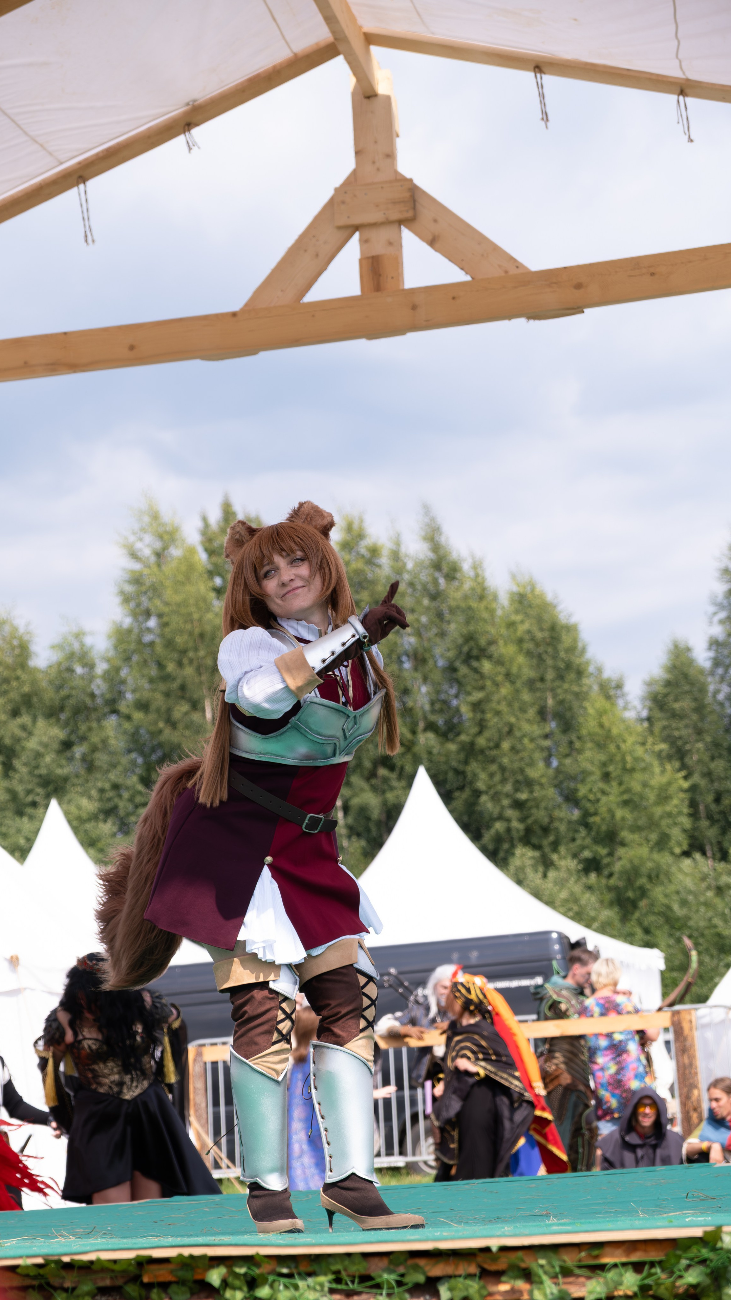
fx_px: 2997
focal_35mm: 87
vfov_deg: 24.5
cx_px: 315
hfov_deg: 13.9
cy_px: 650
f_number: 4
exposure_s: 1/1000
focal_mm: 55
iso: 160
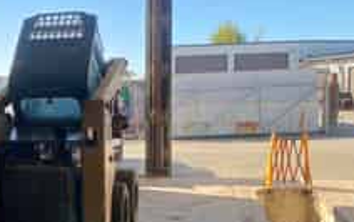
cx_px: 43
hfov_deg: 30.7
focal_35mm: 64
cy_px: 141
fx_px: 618
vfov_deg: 20.3
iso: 32
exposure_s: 1/467
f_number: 1.8
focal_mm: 4.25
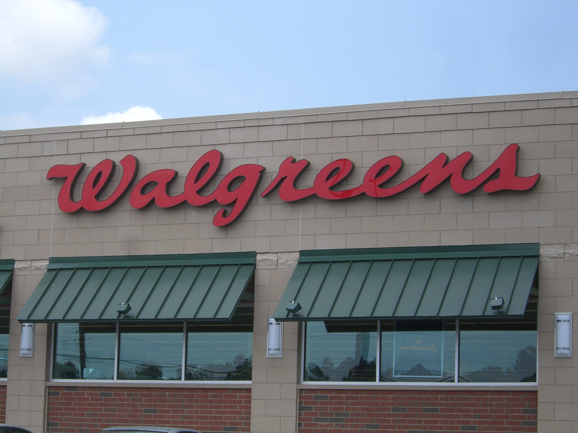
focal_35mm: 94
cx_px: 289
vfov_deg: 15.7
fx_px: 1570
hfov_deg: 20.9
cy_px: 216
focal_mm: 15.3
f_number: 7.4
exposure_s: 1/200
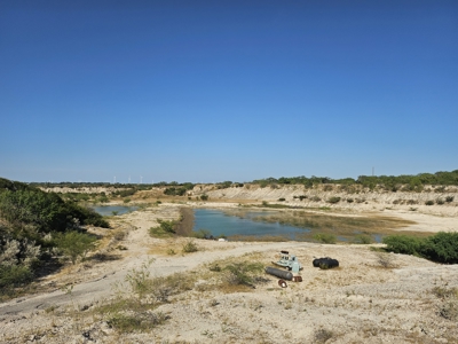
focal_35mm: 24
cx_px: 229
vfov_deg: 56.8
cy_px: 172
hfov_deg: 71.6
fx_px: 318
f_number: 1.8
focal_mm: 5
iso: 50
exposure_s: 1/6854
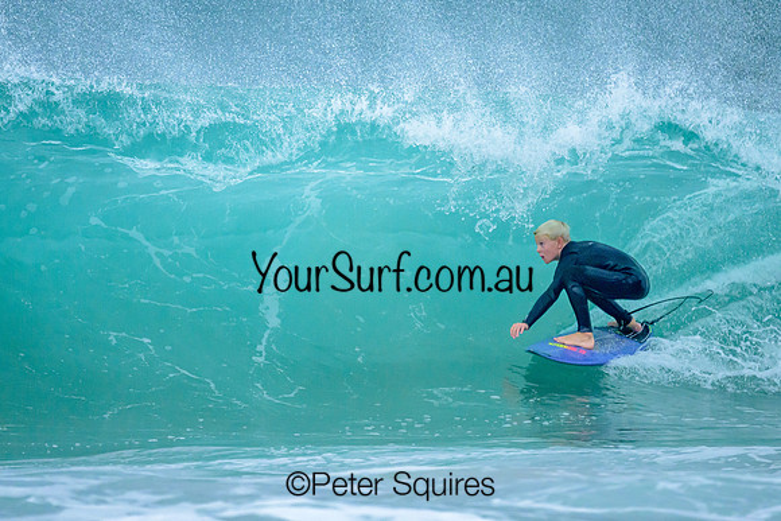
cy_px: 225
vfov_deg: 1.3
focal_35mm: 1094
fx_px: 23746
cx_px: 411
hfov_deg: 1.9
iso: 2500
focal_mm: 800
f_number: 6.3
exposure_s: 1/3200
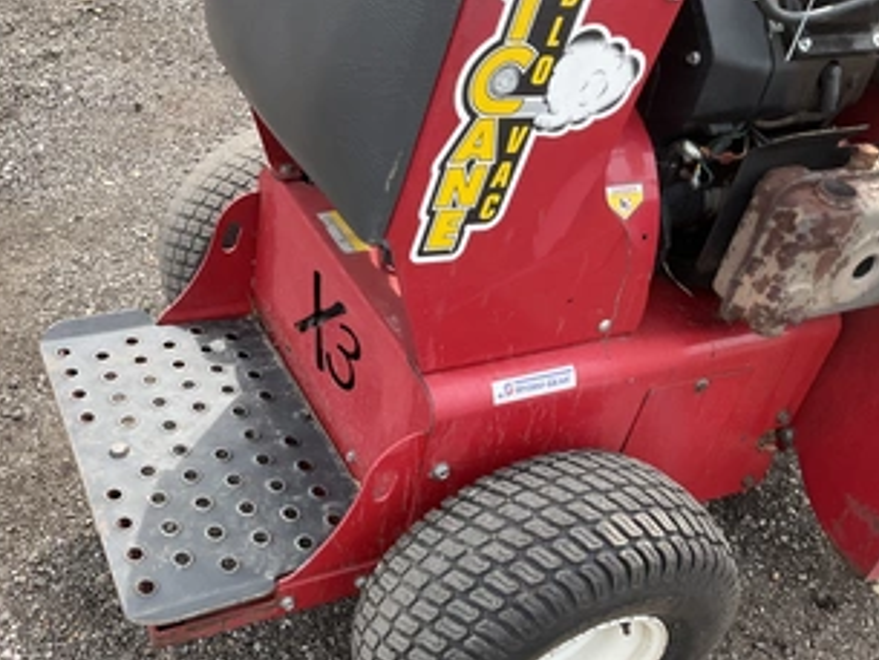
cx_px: 326
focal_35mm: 38
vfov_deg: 37.4
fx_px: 965
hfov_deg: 48.5
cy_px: 429
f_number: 1.8
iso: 25
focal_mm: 3
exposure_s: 1/495
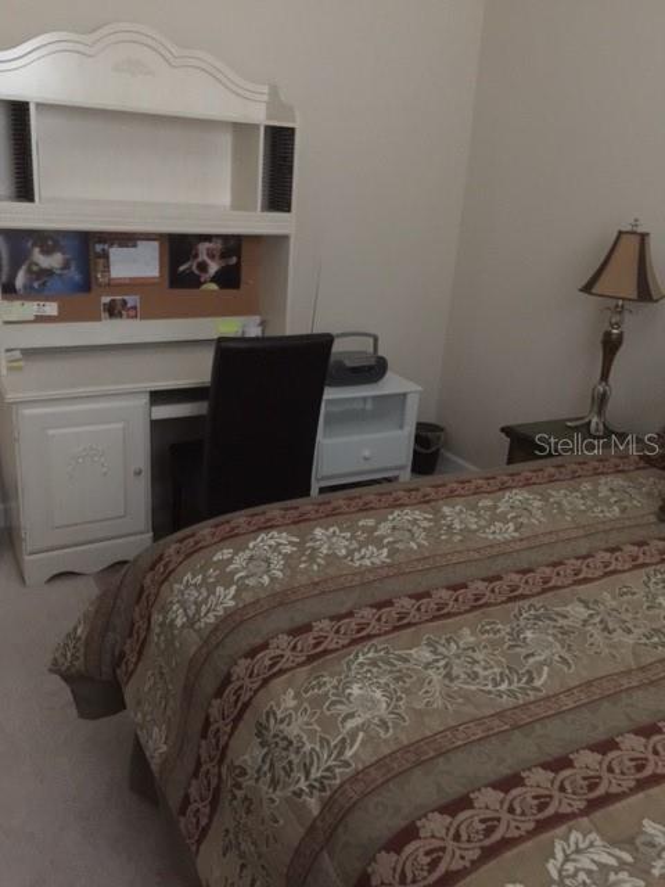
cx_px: 332
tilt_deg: -19.8
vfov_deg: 61.7
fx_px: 743
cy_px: 444
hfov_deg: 48.2
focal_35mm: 29
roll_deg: -4.1
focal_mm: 4.15
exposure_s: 1/4
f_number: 2.2
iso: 250
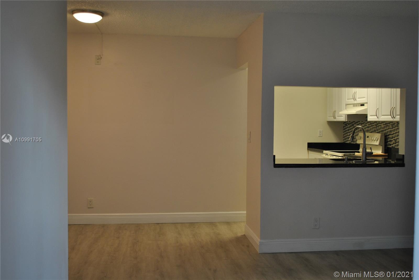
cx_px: 210
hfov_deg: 46.4
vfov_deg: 32.0
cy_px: 140
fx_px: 489
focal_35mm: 42
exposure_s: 1/50
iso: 200
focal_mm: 28
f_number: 4.5
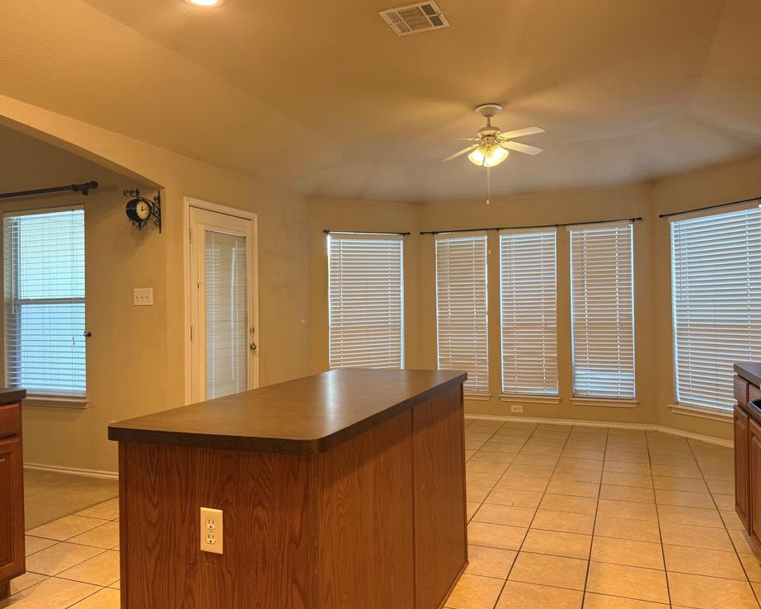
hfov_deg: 66.0
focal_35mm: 26
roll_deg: +0.5
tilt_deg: +1.5
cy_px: 301
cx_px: 383
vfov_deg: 54.9
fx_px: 585
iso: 125
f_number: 1.78
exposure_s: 1/60
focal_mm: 6.76
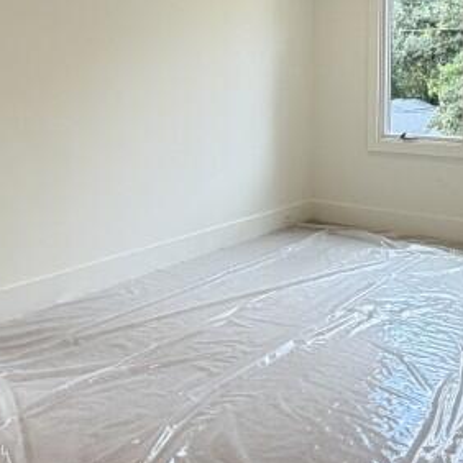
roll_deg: +0.3
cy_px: 90
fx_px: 681
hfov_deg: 37.5
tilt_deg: -1.5
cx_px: 263
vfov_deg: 36.2
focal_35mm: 45
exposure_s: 1/120
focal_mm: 2.22
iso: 100
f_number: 2.2
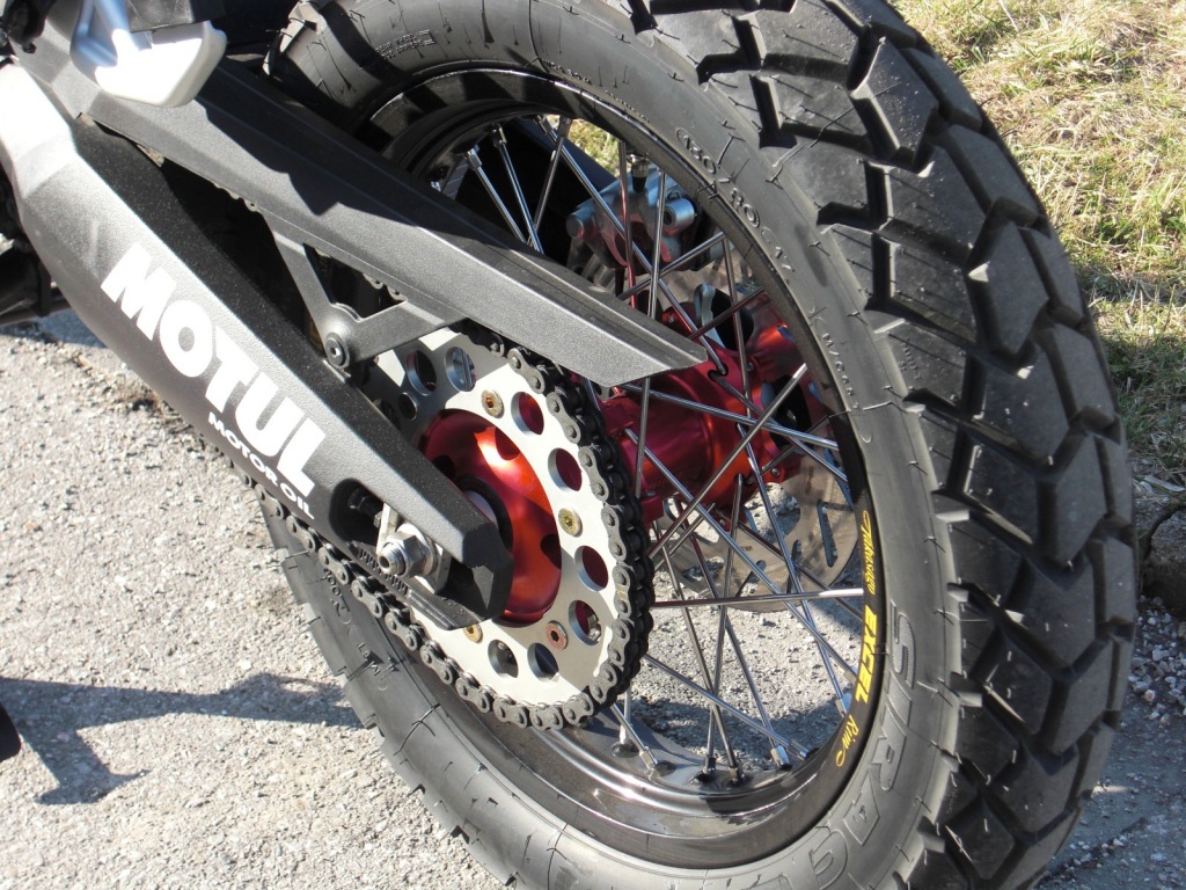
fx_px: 2261
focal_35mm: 66
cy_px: 445
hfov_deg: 29.4
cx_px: 593
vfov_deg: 22.3
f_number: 4.1
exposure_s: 1/160
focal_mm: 11.7
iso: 50
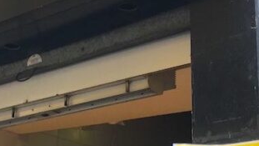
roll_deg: -3.6
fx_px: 714
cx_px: 11
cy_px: 91
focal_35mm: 104
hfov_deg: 20.0
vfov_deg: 11.6
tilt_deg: +16.4
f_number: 2.2
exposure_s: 1/100
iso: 40
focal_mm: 4.15
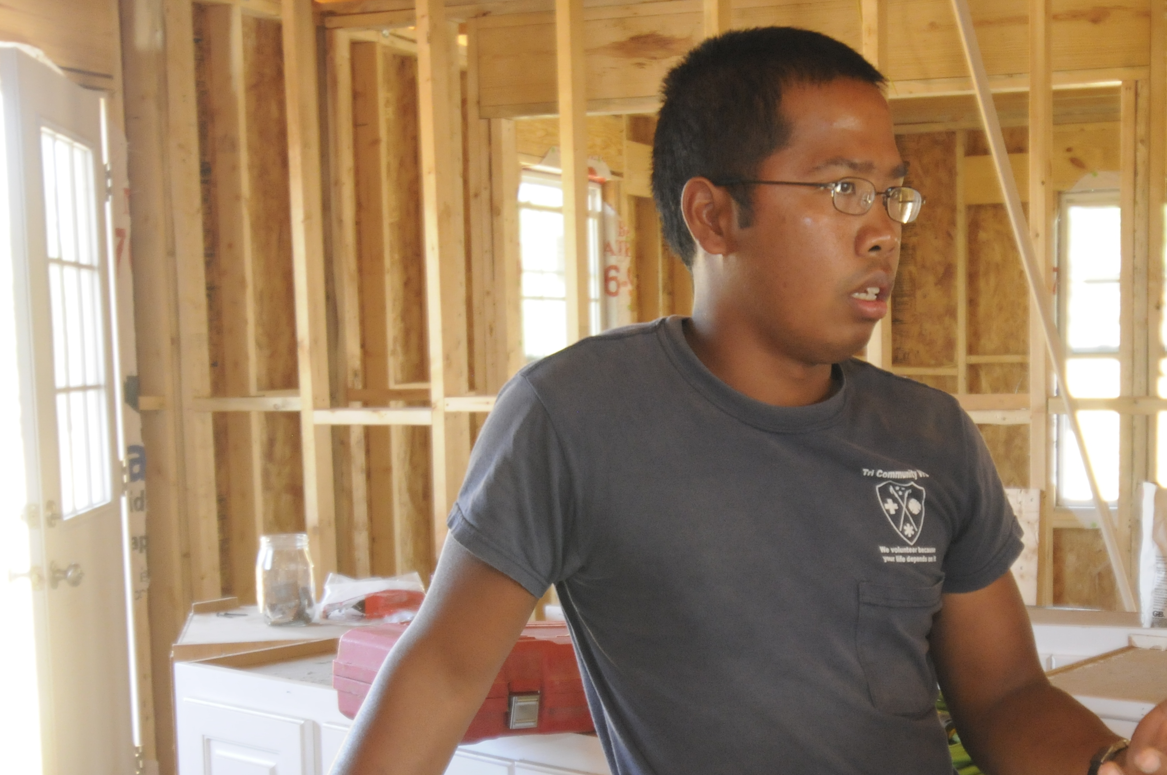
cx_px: 714
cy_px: 536
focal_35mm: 60
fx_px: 1943
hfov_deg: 33.3
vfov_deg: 22.4
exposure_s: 1/100
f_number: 4.5
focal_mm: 24
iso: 1250
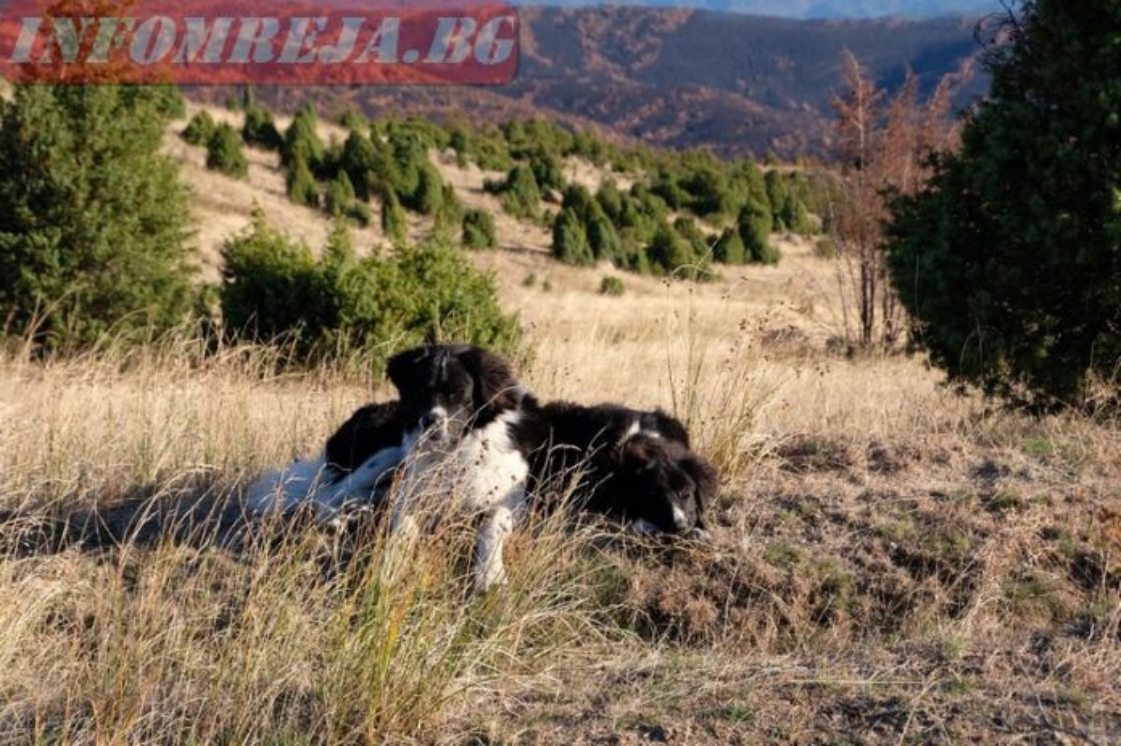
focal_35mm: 75
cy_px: 373
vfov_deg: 18.2
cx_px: 560
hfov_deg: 27.0
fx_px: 2334
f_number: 8
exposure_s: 1/220
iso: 200
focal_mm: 50
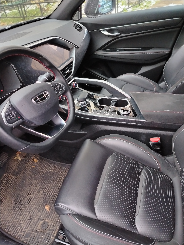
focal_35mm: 24
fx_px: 170
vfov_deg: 71.6
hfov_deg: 56.8
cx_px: 92
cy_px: 122
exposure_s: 1/33.3
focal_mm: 5.25
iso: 1181
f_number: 1.75
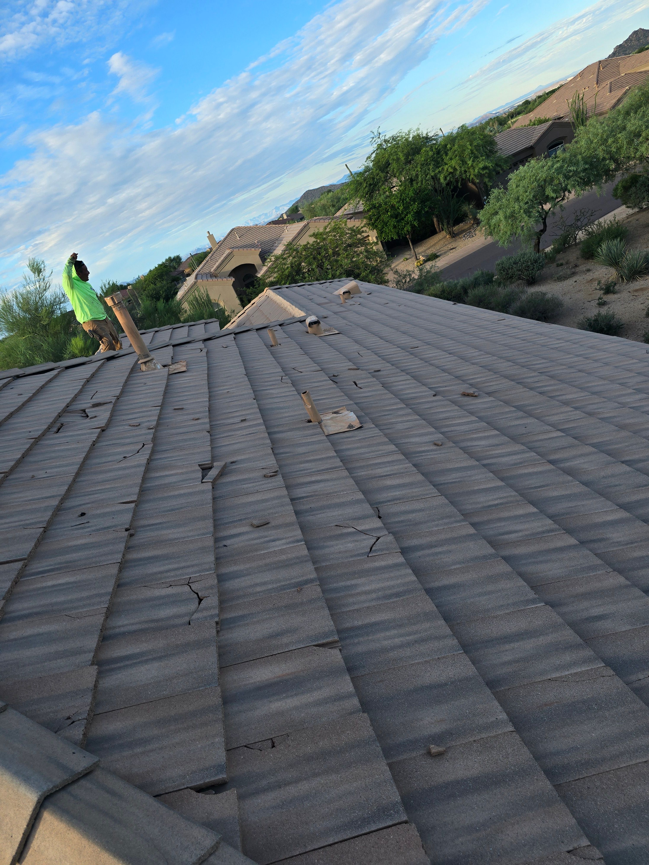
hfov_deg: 58.9
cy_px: 432
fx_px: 575
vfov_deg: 73.9
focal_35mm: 23
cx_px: 324
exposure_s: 1/235
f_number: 1.7
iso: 12
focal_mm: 6.3
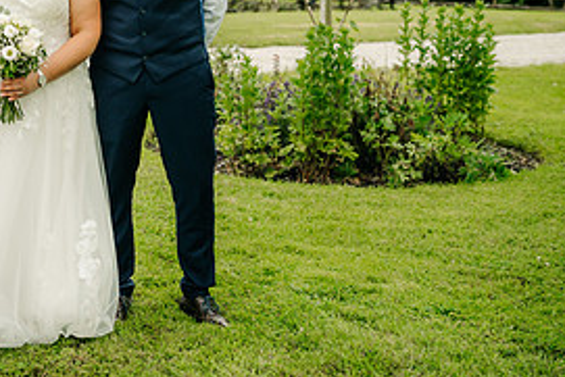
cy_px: -11
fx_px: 1178
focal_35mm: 75
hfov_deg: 25.5
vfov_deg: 17.7
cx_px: -17
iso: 100
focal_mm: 35
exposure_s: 1/400
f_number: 2.2
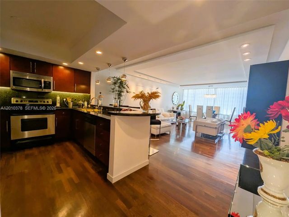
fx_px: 109
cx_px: 144
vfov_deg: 89.9
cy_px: 108
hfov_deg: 106.2
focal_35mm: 13
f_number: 2.2
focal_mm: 1.95
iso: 88
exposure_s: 1/120
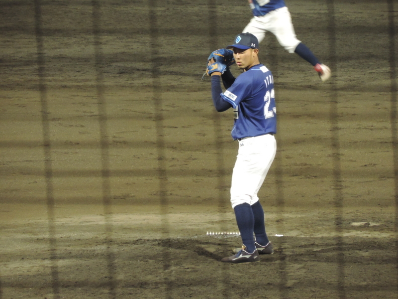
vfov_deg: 2.7
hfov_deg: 3.6
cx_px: 199
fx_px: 6324
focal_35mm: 550
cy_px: 150
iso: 800
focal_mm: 98.1
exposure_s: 1/50
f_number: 4.9
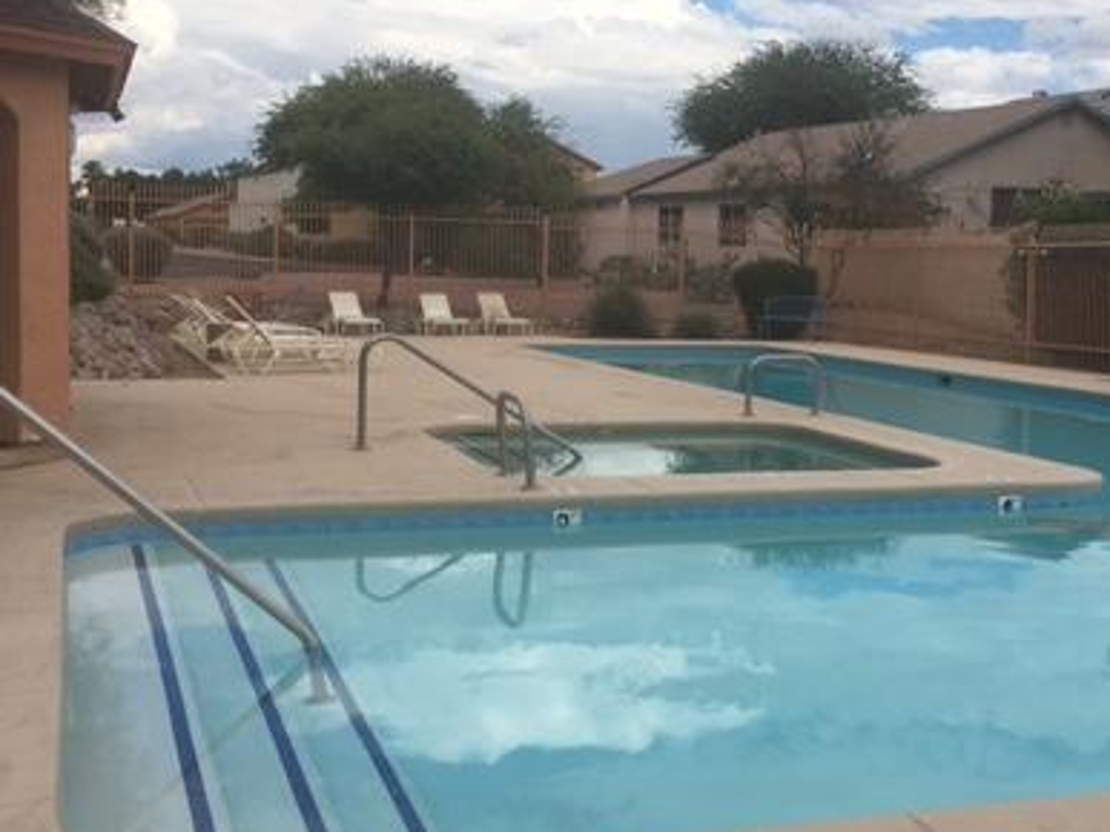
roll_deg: -0.6
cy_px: 341
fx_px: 1539
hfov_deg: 39.6
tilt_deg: -2.5
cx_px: 642
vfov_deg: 30.2
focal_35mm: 48
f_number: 2.2
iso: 25
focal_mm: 4.15
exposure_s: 1/1923
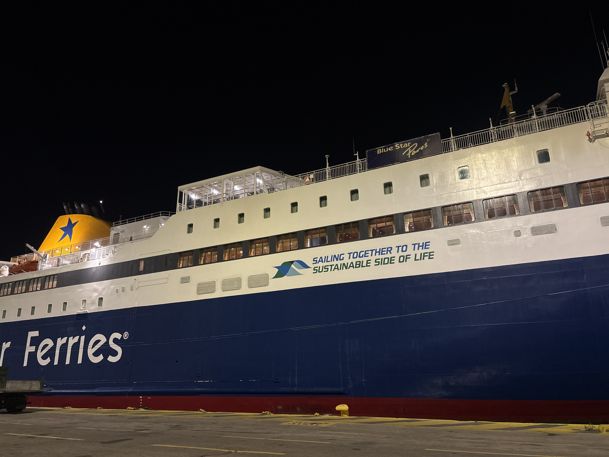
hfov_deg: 67.3
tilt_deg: +14.9
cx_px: 304
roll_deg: +1.1
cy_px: 228
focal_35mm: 26
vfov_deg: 53.1
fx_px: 457
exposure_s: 1/60
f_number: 1.6
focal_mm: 5.96
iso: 200
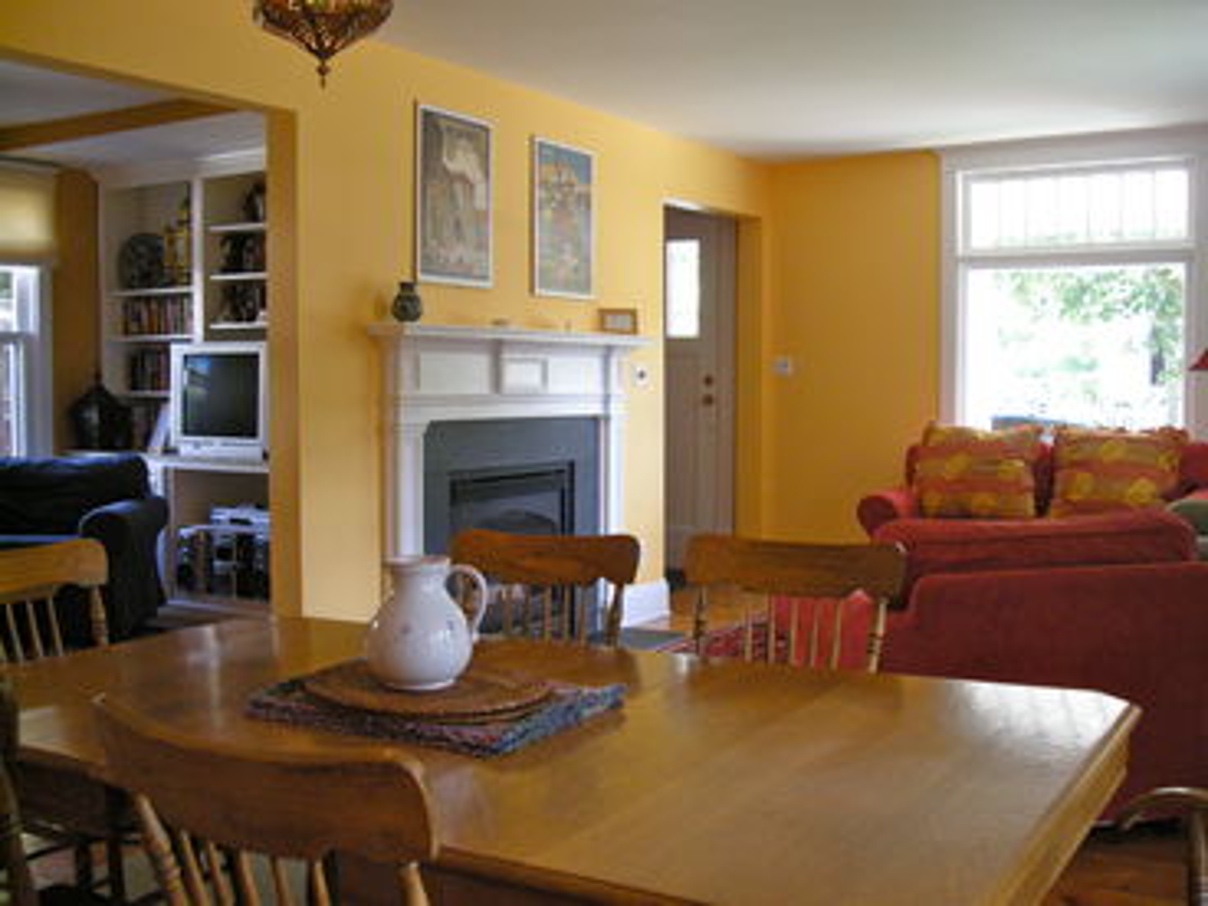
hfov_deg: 50.1
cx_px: 604
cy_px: 453
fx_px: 1291
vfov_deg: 38.7
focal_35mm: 37
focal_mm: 7.9
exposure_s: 1/62.7
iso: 345
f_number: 2.8
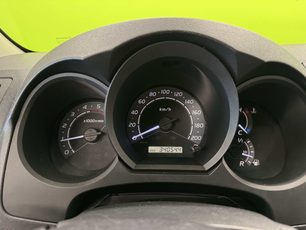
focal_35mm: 24
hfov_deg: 71.6
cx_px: 153
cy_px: 115
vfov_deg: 56.8
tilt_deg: -17.7
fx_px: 212
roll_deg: -1.4
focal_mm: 6.76
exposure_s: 1/33
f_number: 1.78
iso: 640
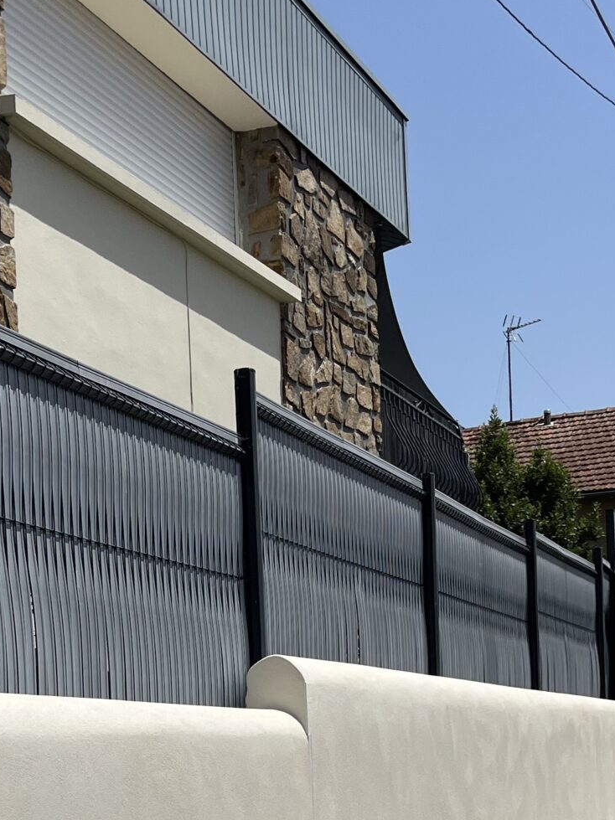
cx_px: 270
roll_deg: +2.5
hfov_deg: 21.6
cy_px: 840
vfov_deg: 26.8
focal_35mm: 68
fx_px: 1611
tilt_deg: -0.6
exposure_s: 1/6897
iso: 50
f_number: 1.6
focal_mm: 5.1
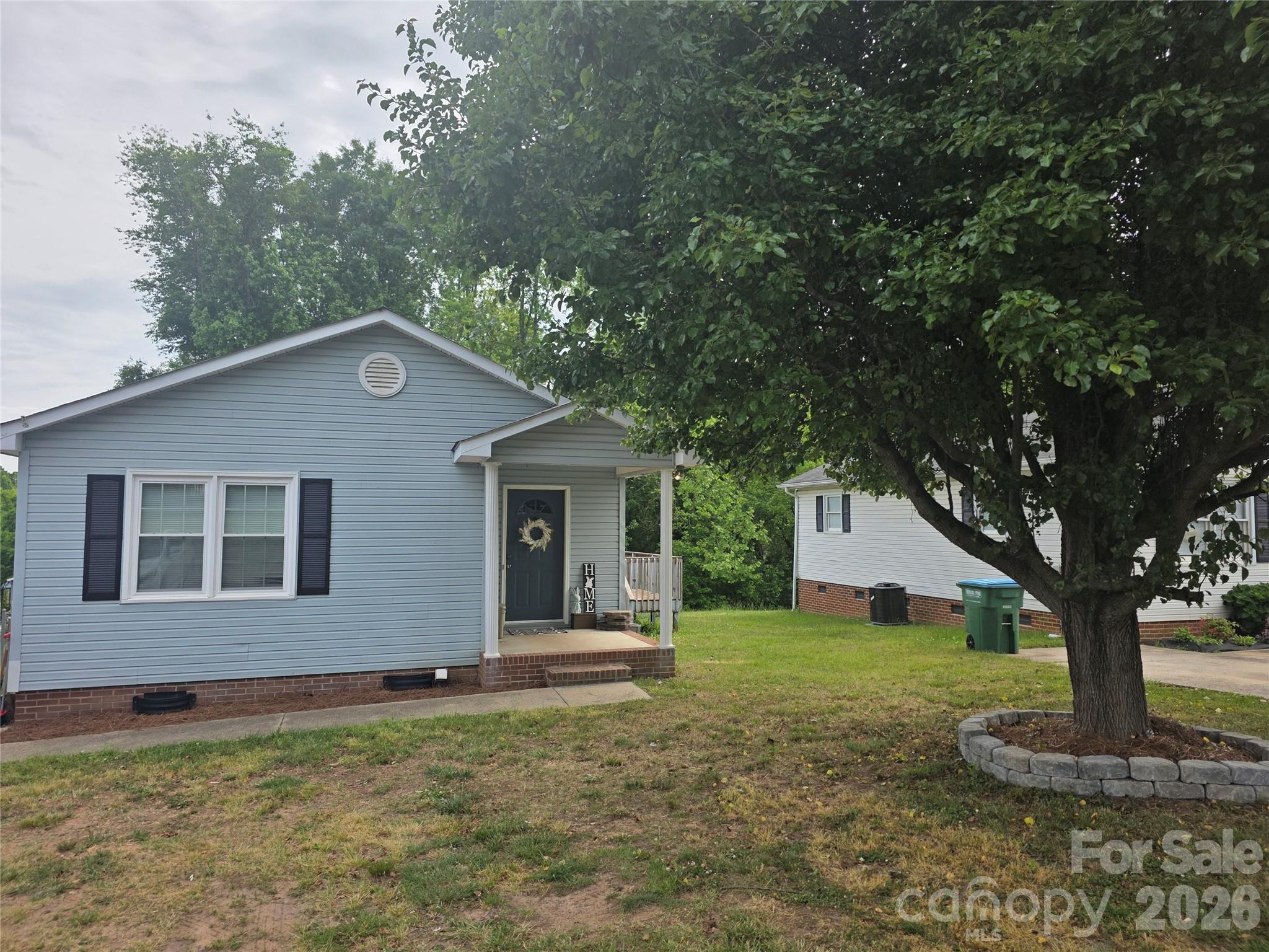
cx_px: 634
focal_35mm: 23
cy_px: 476
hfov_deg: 73.9
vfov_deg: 58.9
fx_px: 843
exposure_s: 1/3657
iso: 80
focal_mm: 6.3
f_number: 1.7
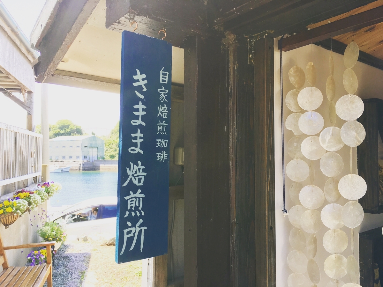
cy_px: 144
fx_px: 321
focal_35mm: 29
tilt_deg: +2.6
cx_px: 192
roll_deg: -1.3
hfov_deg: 61.7
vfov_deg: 48.2
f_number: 2.2
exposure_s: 1/175
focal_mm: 4.15
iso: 25
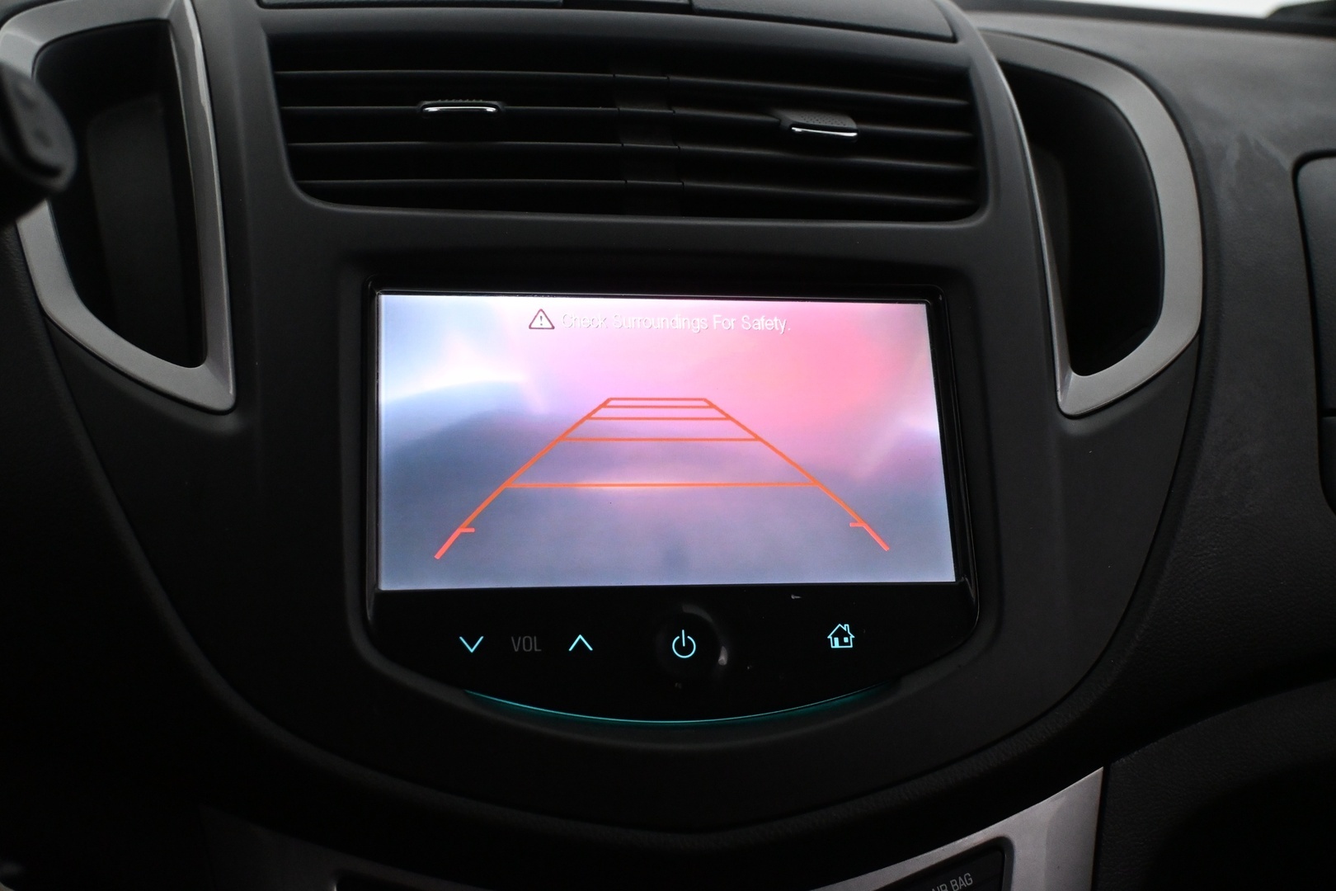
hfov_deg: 47.2
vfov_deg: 32.4
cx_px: 668
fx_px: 1531
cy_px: 446
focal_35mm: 41
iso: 4000
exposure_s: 1/80
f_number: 4.5
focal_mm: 27.5
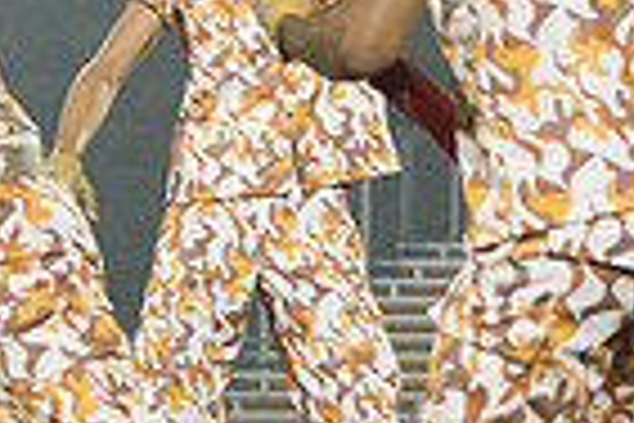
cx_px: 378
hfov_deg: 4.2
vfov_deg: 2.8
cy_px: 74
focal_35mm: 493
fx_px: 8682
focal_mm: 70
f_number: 4.5
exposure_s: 1/160
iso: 3200
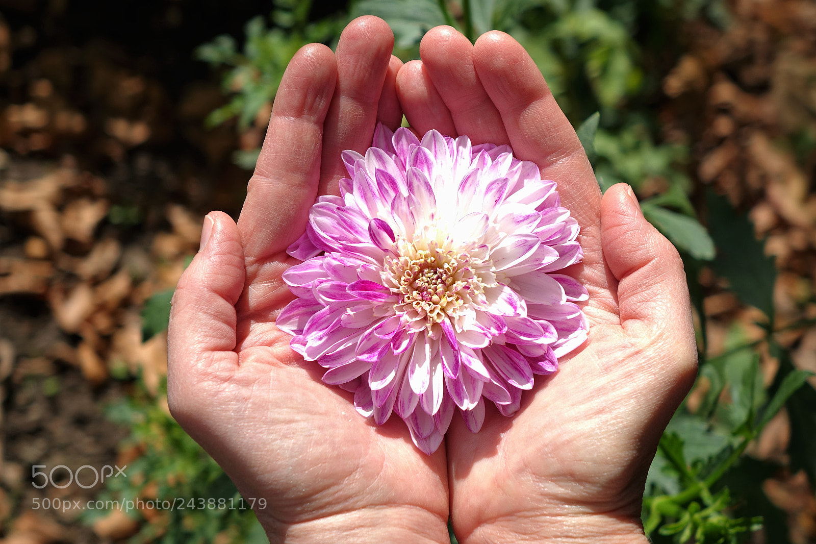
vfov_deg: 19.7
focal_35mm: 69
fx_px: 1564
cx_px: 408
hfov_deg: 29.2
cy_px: 272
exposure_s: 1/1000
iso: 80
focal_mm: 25.23
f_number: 2.8
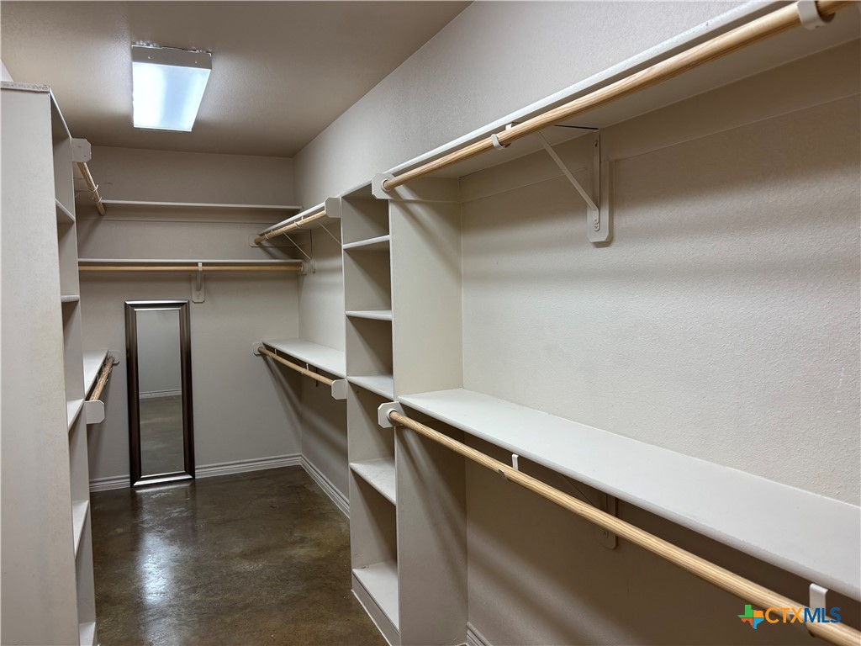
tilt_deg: -3.9
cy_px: 323
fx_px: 647
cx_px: 430
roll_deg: +0.8
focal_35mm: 26
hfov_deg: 67.3
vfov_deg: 53.1
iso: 100
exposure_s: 1/120
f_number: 1.6
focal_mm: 5.96
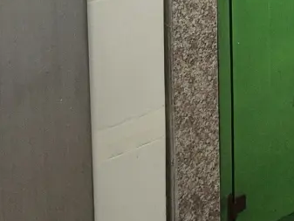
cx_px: 370
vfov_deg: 16.1
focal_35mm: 74
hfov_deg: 23.6
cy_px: -204
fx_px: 629
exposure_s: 1/60
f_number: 2.2
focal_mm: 2.2
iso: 320
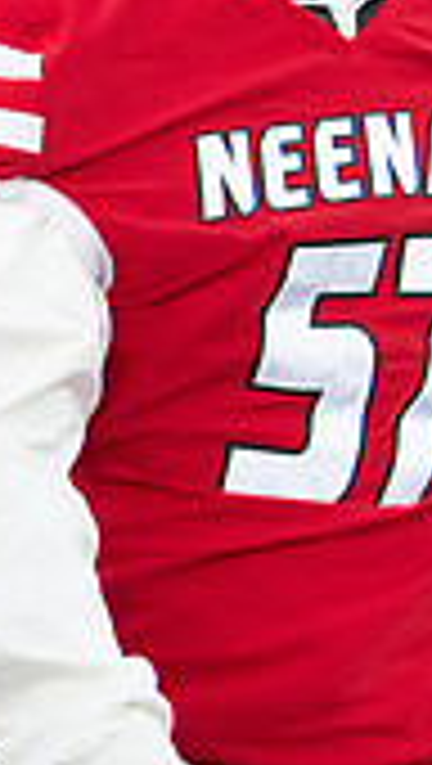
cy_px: 313
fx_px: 5076
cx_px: -486
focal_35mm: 250
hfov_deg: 4.8
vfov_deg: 8.6
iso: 8000
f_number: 9
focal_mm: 70
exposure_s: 1/500
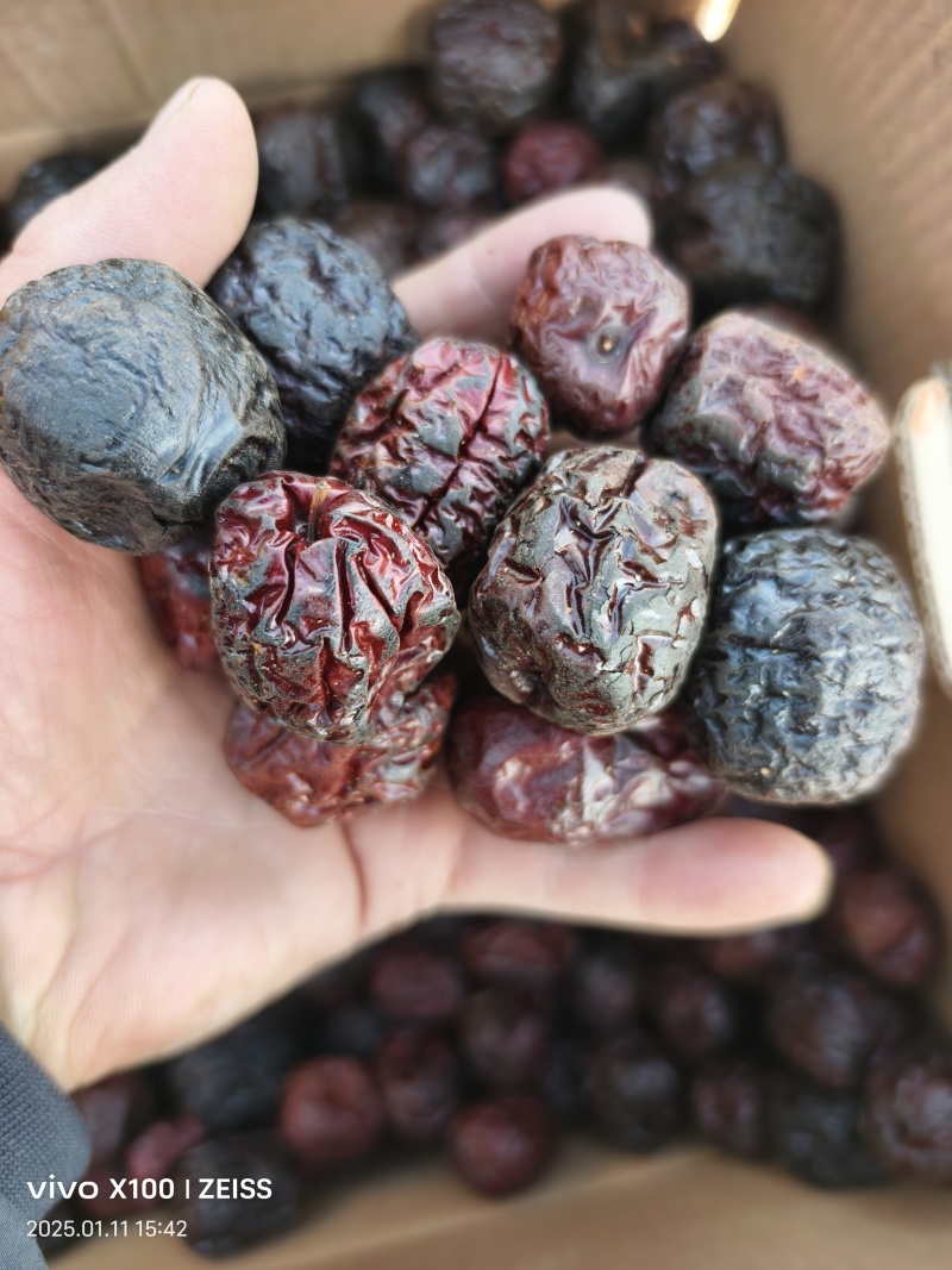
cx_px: 476
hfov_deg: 58.9
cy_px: 635
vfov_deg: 73.9
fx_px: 844
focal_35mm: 23
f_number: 1.57
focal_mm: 5.6
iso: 72
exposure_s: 1/120
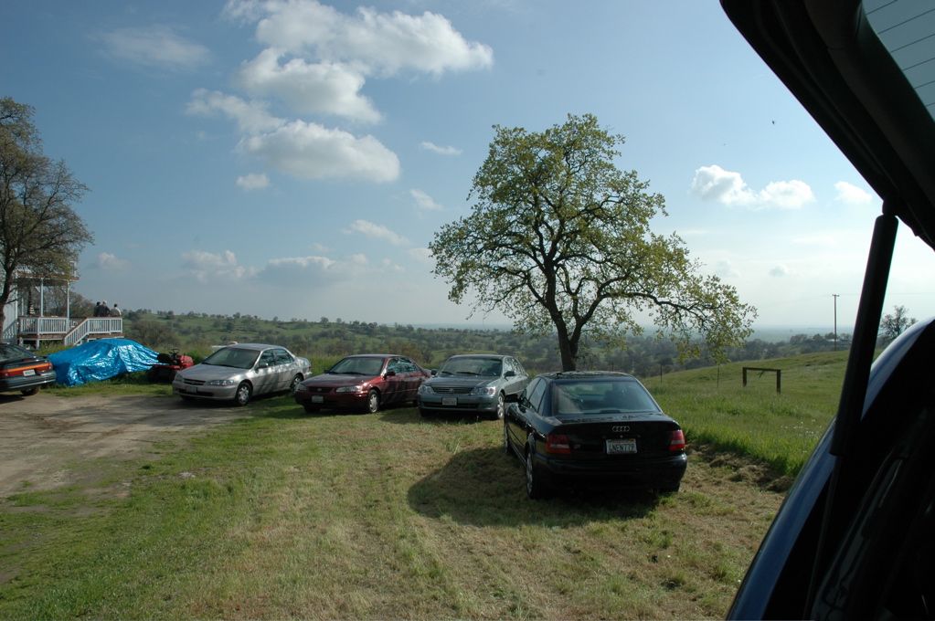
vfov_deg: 47.8
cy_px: 310
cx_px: 468
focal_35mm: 27
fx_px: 701
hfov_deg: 67.4
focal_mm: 18
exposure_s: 1/400
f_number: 10
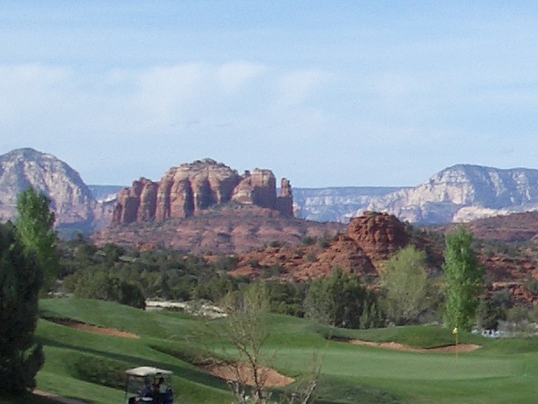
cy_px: 303
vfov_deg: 9.6
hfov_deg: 12.4
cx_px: 641
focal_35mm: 155
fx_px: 2409
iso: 50
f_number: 4.6
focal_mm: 6.8
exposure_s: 1/400
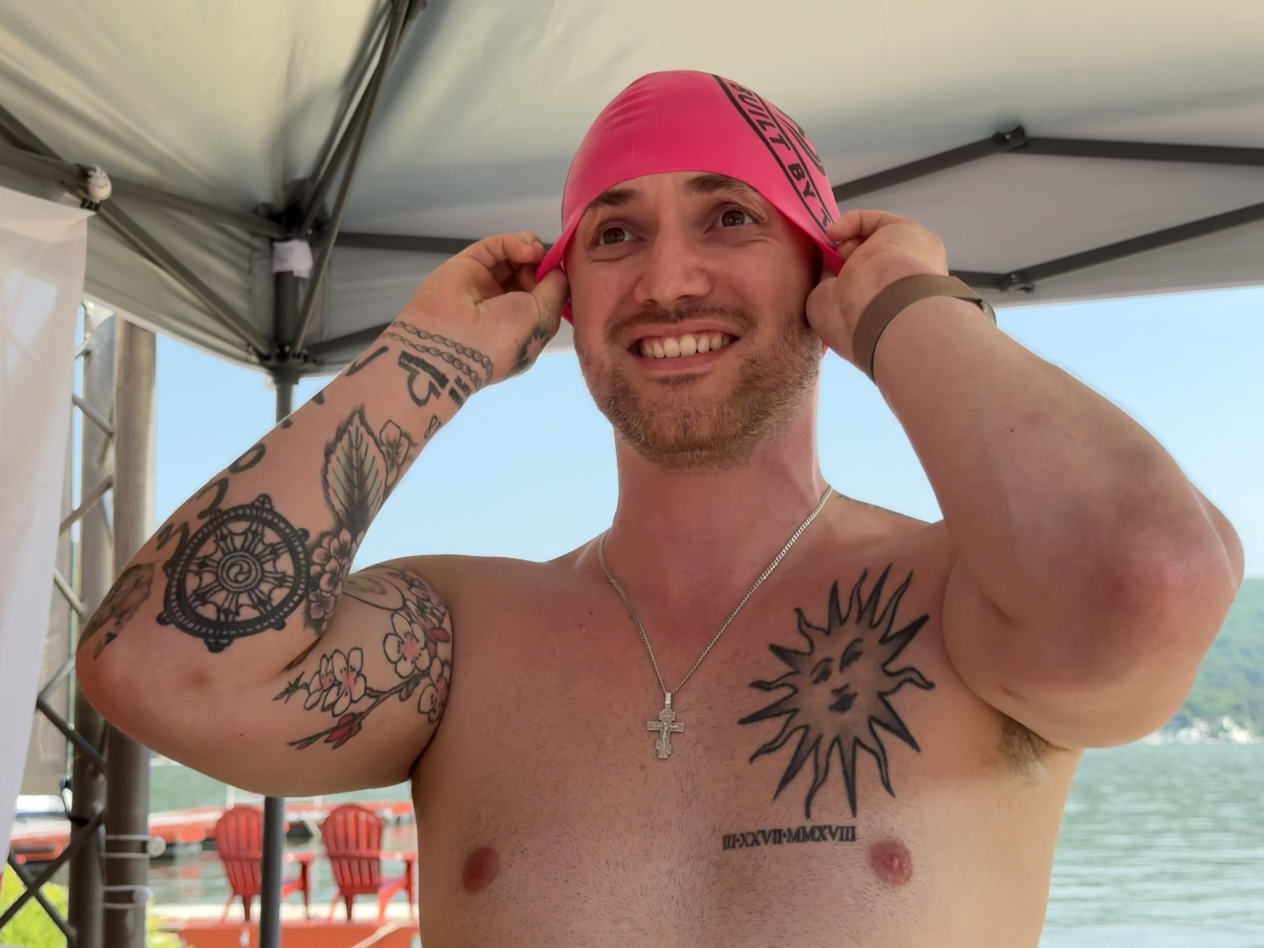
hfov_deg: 39.7
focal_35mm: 48
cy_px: 474
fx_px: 1753
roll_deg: +1.0
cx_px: 632
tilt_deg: +8.3
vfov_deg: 30.3
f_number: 1.78
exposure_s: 1/962
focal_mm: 6.76
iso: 100
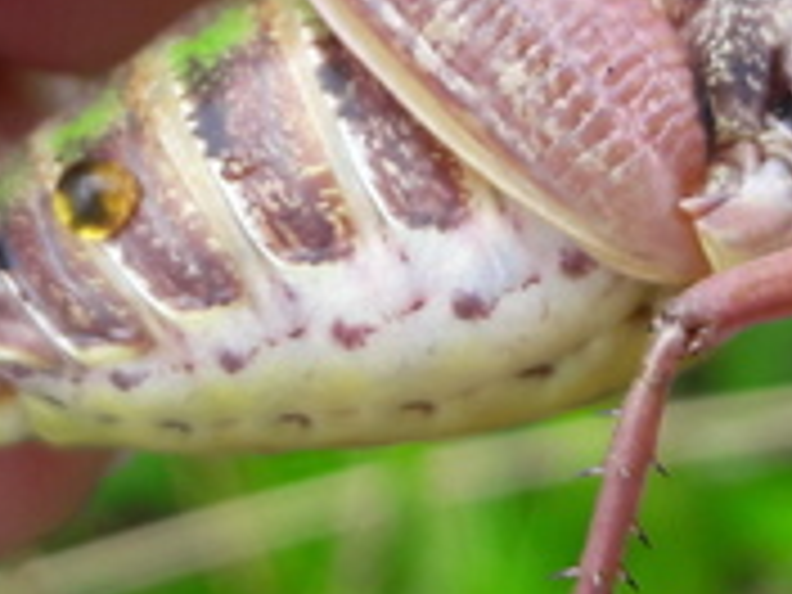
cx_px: 227
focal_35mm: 136
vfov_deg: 10.8
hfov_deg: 14.5
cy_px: 9
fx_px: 3112
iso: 40
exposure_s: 1/482
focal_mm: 3.7
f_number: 1.9
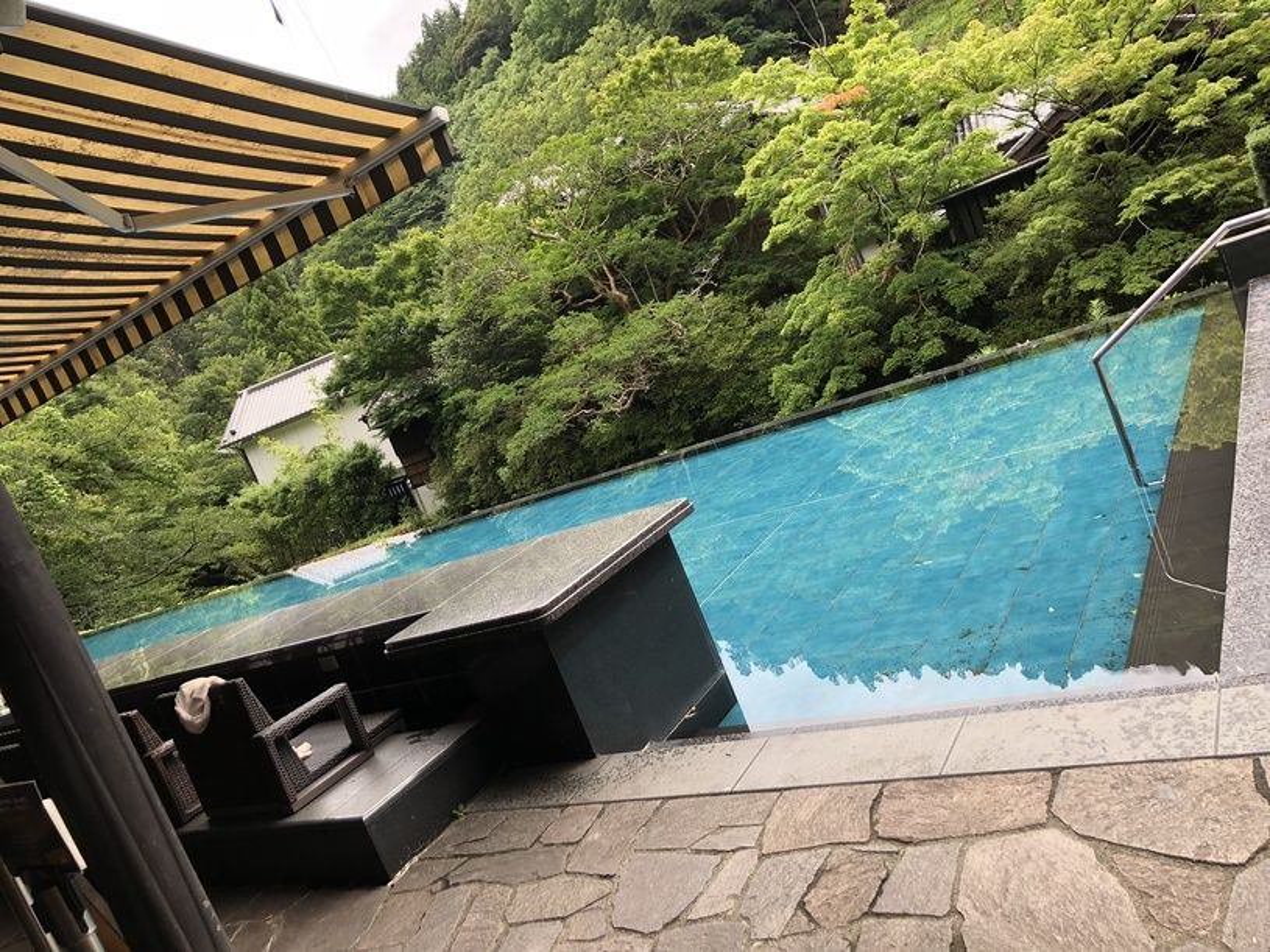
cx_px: 635
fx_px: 1027
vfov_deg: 49.7
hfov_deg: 63.5
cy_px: 476
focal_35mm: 28
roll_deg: +22.5
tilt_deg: -7.0
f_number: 1.8
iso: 20
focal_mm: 4
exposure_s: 1/273
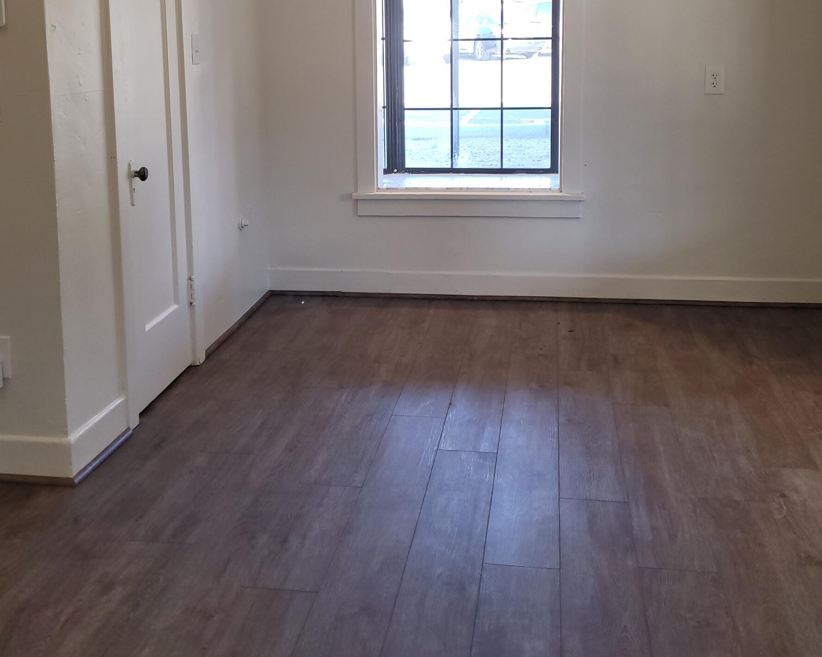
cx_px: 376
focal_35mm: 43
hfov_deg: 42.9
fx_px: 1046
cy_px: 187
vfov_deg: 34.3
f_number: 1.8
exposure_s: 1/60
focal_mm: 5.4
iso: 64
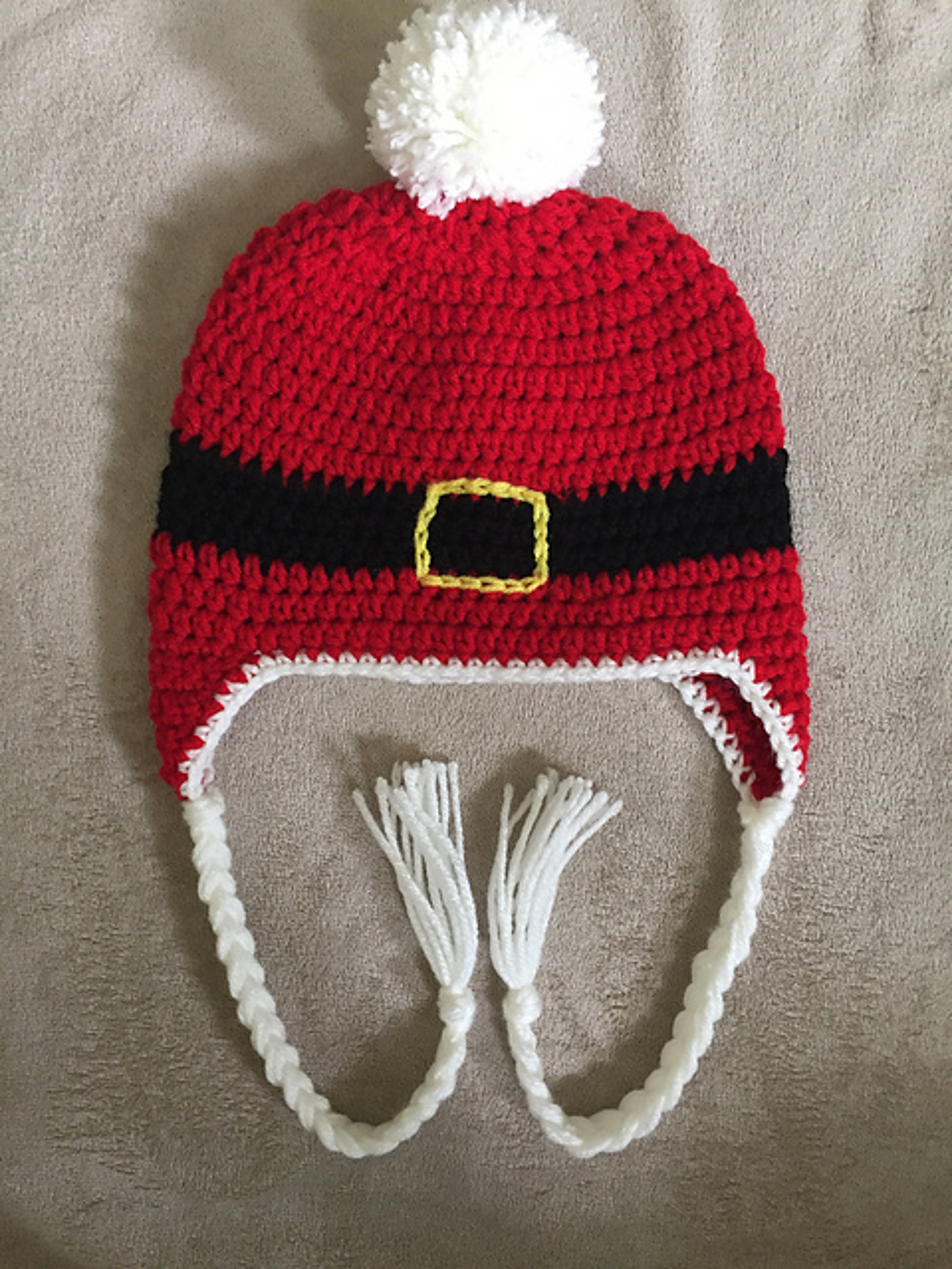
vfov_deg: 61.7
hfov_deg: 48.2
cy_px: 634
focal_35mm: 29
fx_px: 1063
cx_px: 476
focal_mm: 4.15
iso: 160
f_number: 2.2
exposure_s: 1/30
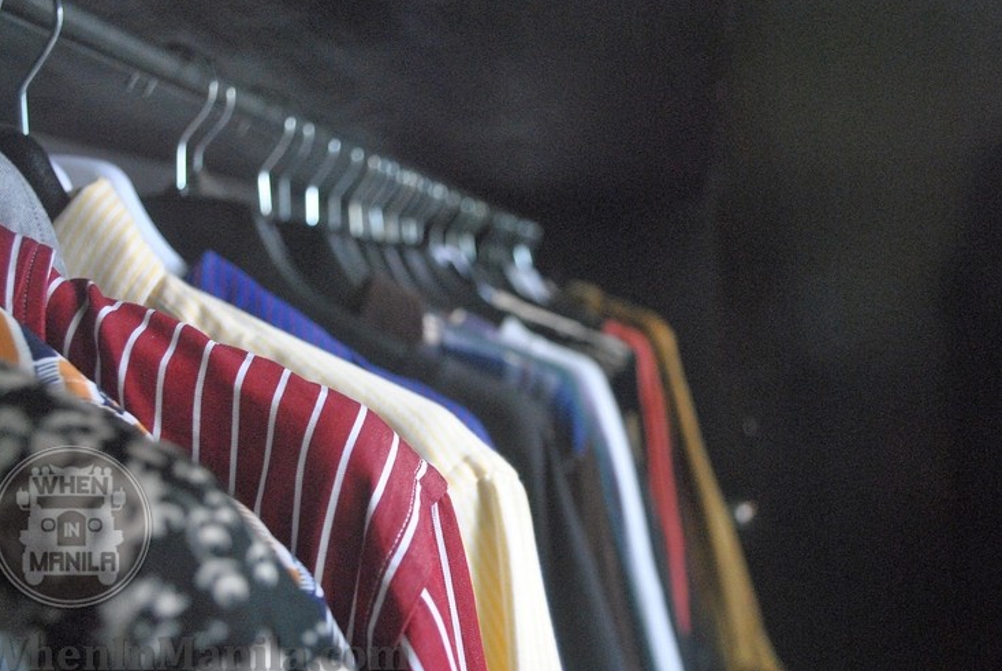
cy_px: 357
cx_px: 491
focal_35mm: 36
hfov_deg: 53.1
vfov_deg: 37.0
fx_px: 1003
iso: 1600
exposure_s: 1/25
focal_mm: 22
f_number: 3.8
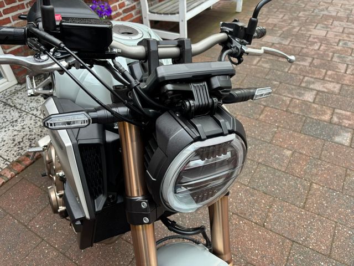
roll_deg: +4.9
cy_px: 133
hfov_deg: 67.3
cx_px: 177
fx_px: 266
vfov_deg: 53.1
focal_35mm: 26
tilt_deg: -39.6
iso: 100
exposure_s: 1/121
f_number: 1.6
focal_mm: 5.96
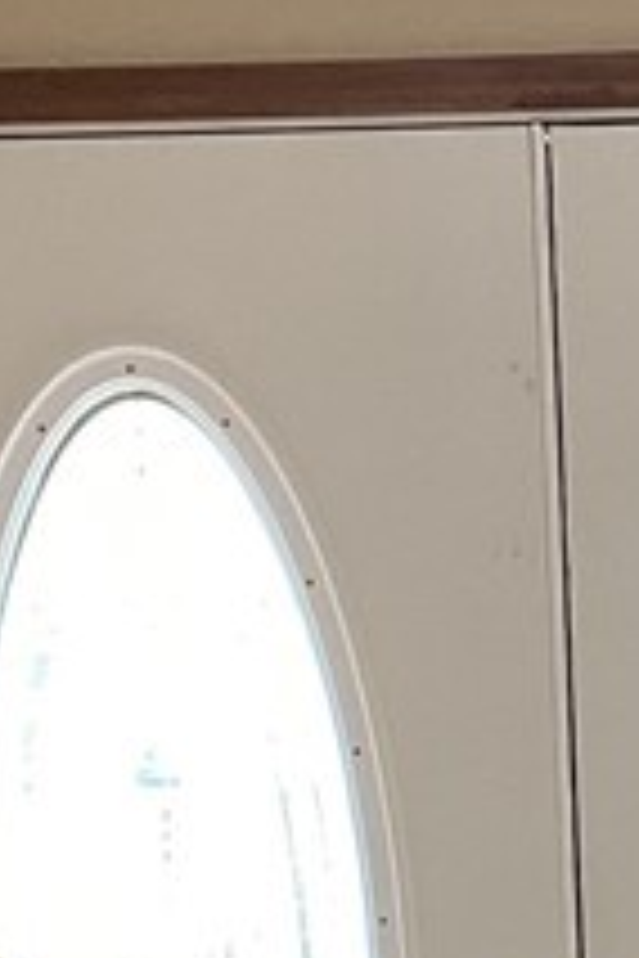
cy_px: 1385
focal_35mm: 155
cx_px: 698
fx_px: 4127
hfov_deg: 8.8
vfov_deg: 12.7
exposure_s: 1/50
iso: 64
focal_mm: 3.3
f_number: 2.4
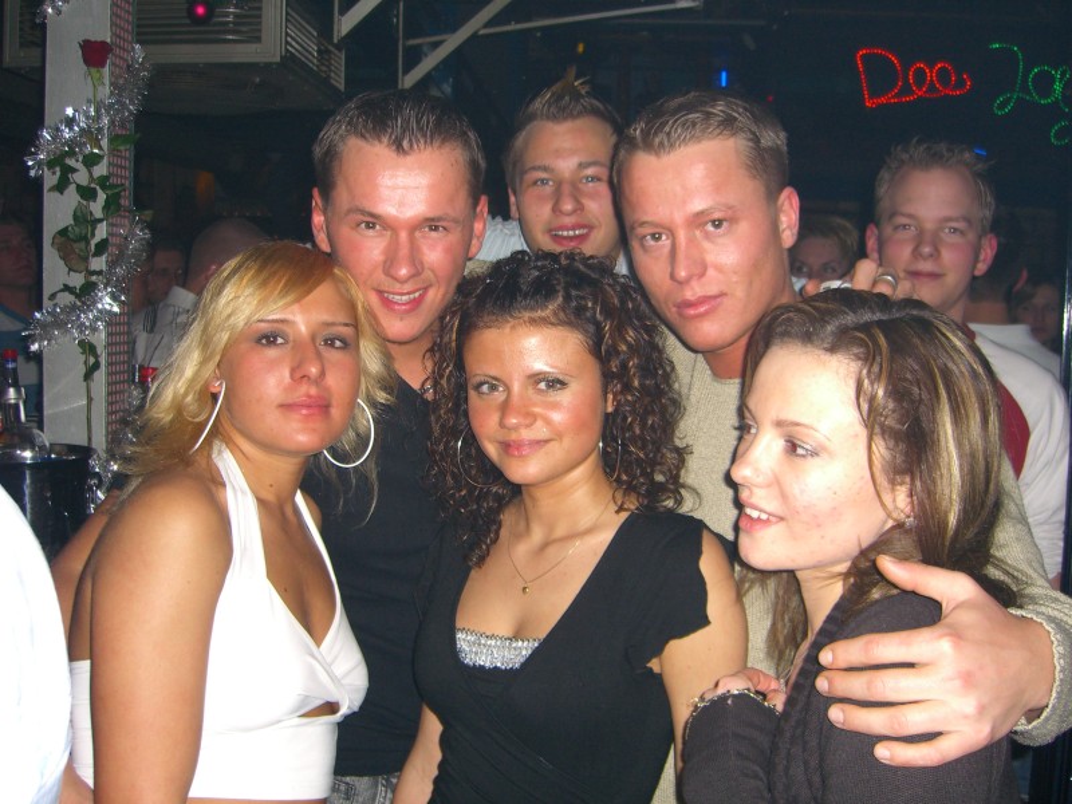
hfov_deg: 49.0
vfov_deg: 37.7
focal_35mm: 38
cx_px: 536
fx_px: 1177
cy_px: 402
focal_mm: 7.9
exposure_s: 1/60
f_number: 2.8
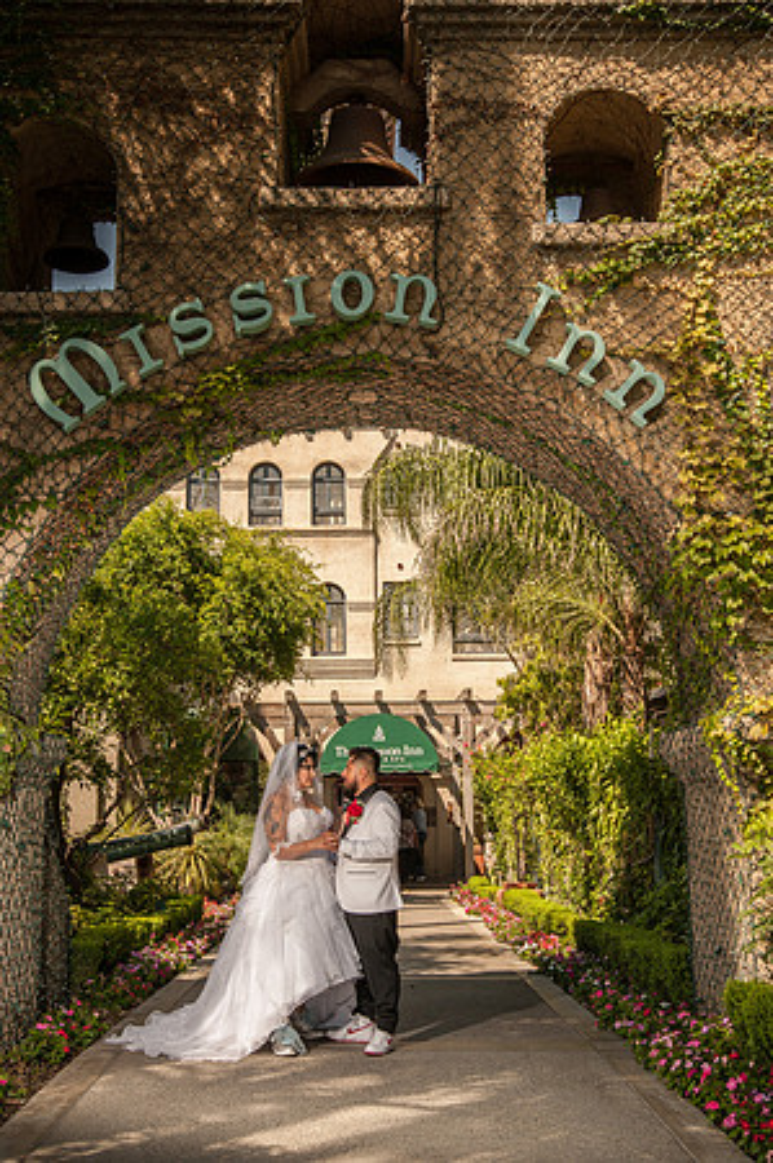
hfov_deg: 33.3
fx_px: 1291
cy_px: 582
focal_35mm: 40
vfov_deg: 48.5
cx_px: 386
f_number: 13
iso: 200
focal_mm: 40
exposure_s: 1/250
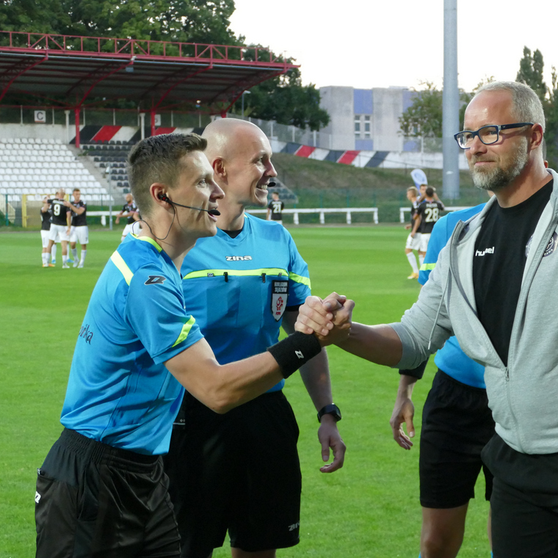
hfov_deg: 21.3
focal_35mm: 81
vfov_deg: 21.4
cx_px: 386
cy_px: 278
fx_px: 1477
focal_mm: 22.94
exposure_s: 1/500
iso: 1600
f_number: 3.6
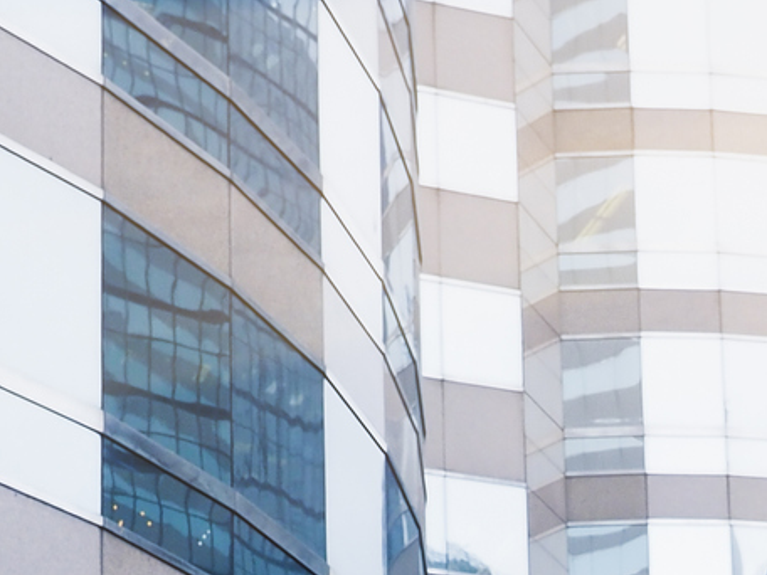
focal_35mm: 149
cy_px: 1164
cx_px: 544
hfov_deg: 13.2
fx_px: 3301
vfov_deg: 9.3
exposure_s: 1/200
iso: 400
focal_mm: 17
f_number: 3.5
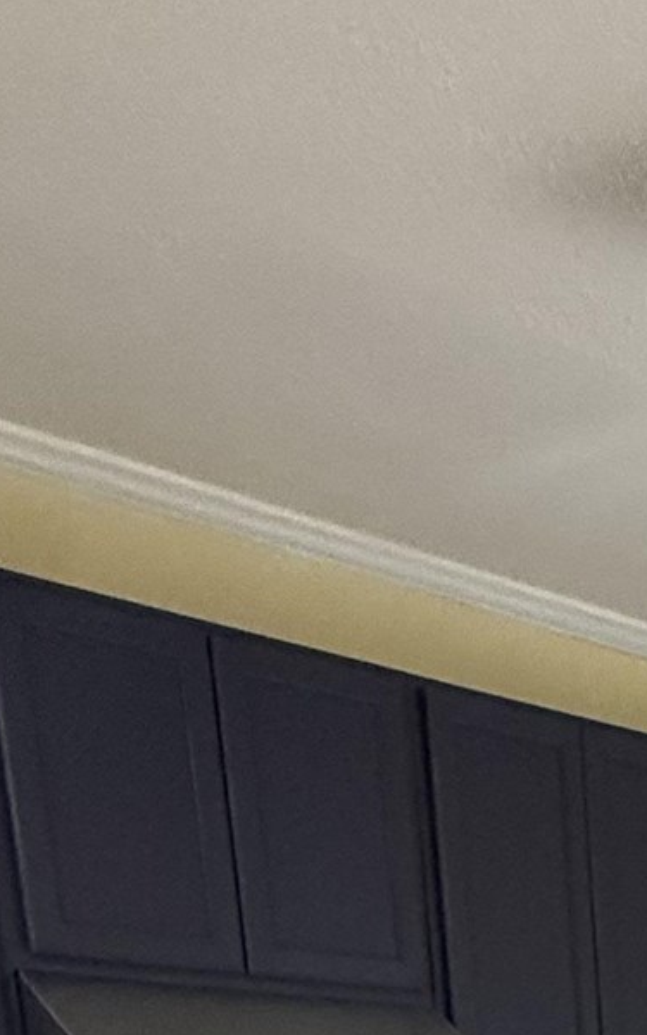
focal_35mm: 57
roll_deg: +1.0
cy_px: 1566
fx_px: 1608
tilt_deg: -11.2
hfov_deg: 19.9
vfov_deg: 26.0
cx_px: 945
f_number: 2.2
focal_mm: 2.22
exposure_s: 1/60
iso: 400
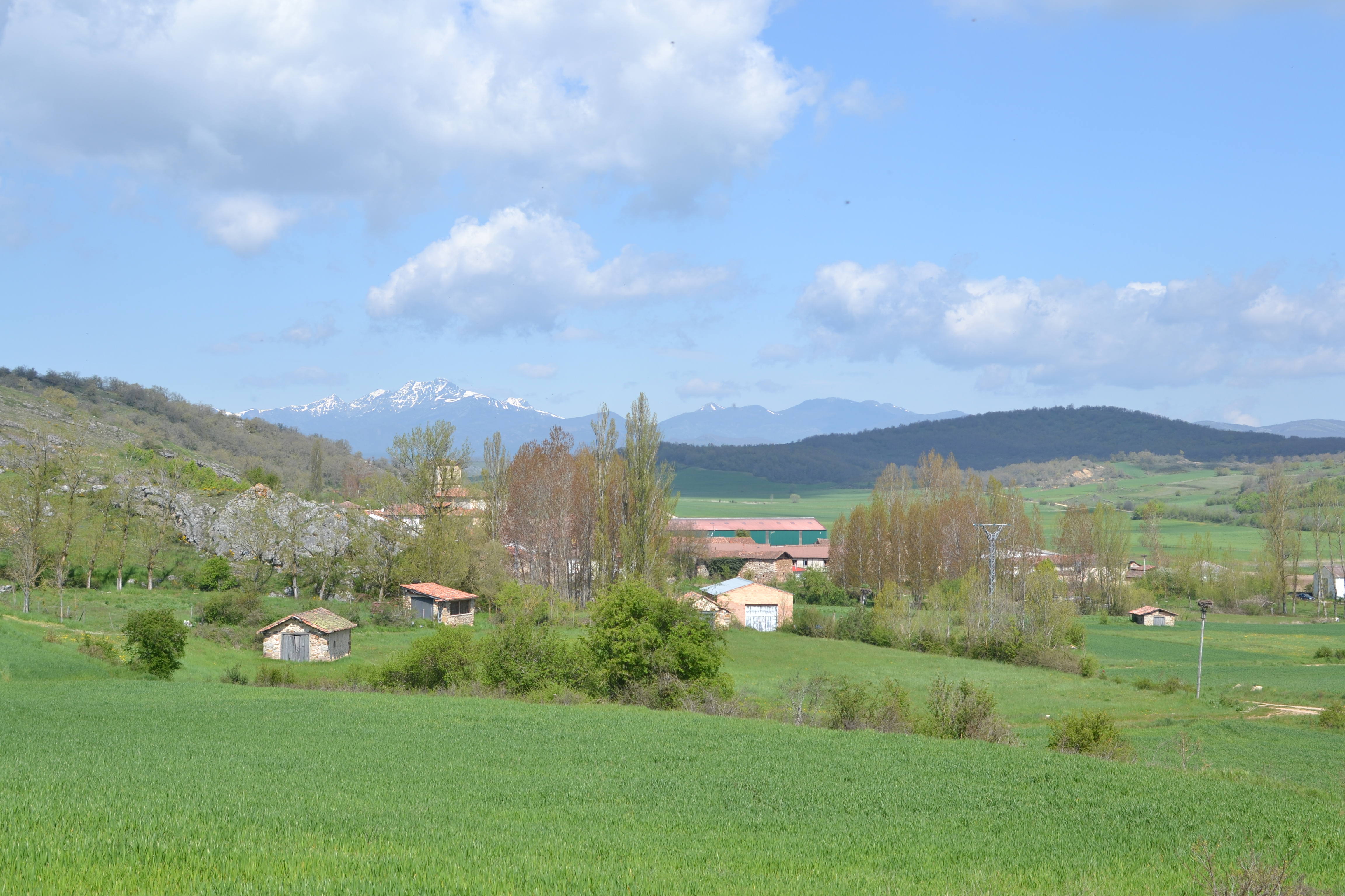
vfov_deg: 25.8
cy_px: 448
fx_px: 1961
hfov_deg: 37.9
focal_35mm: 52
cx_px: 672
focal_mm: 35
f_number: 5
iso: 100
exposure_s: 1/500
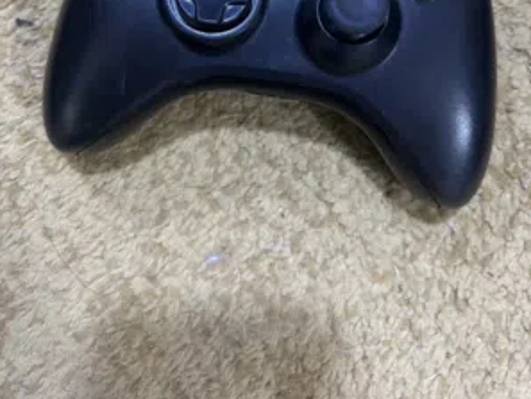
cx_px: 266
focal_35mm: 35
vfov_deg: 38.6
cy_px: 59
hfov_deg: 52.6
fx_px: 537
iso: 640
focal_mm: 5.96
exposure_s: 1/33
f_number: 1.6
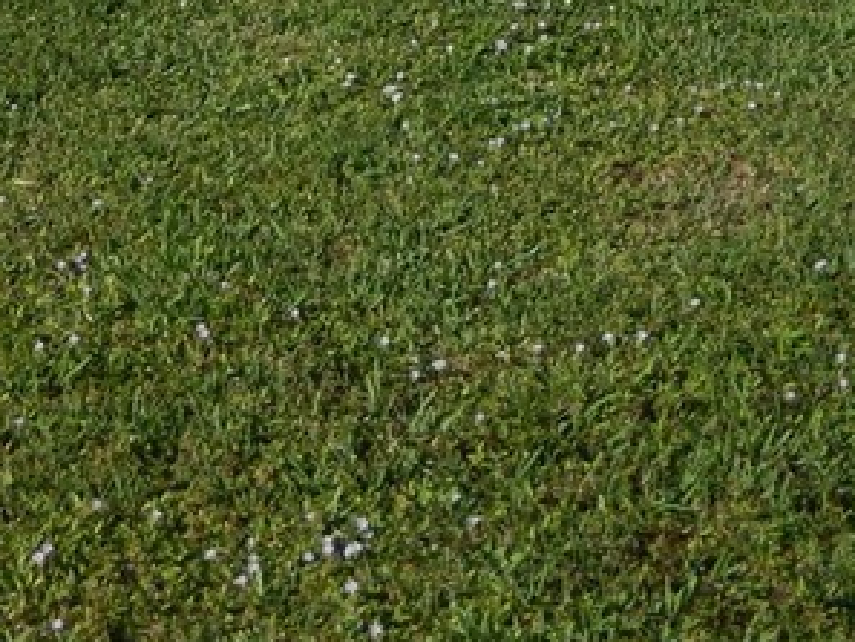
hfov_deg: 15.9
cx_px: 415
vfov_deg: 11.3
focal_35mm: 124
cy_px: -443
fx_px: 3064
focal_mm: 6.5
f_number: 8
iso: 125
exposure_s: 1/400
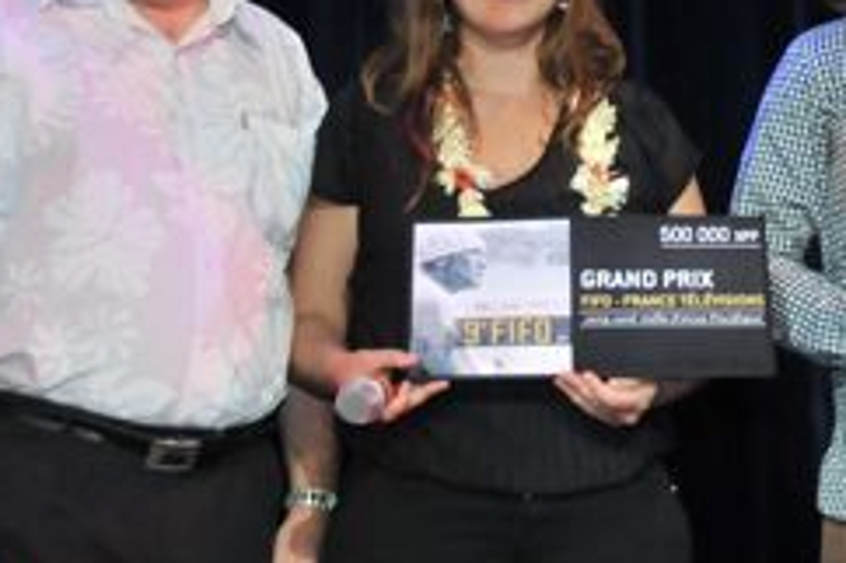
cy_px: 117
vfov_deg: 10.7
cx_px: 988
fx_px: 2982
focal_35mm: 127
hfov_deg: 15.6
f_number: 6.3
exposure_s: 1/80
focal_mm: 32
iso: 800
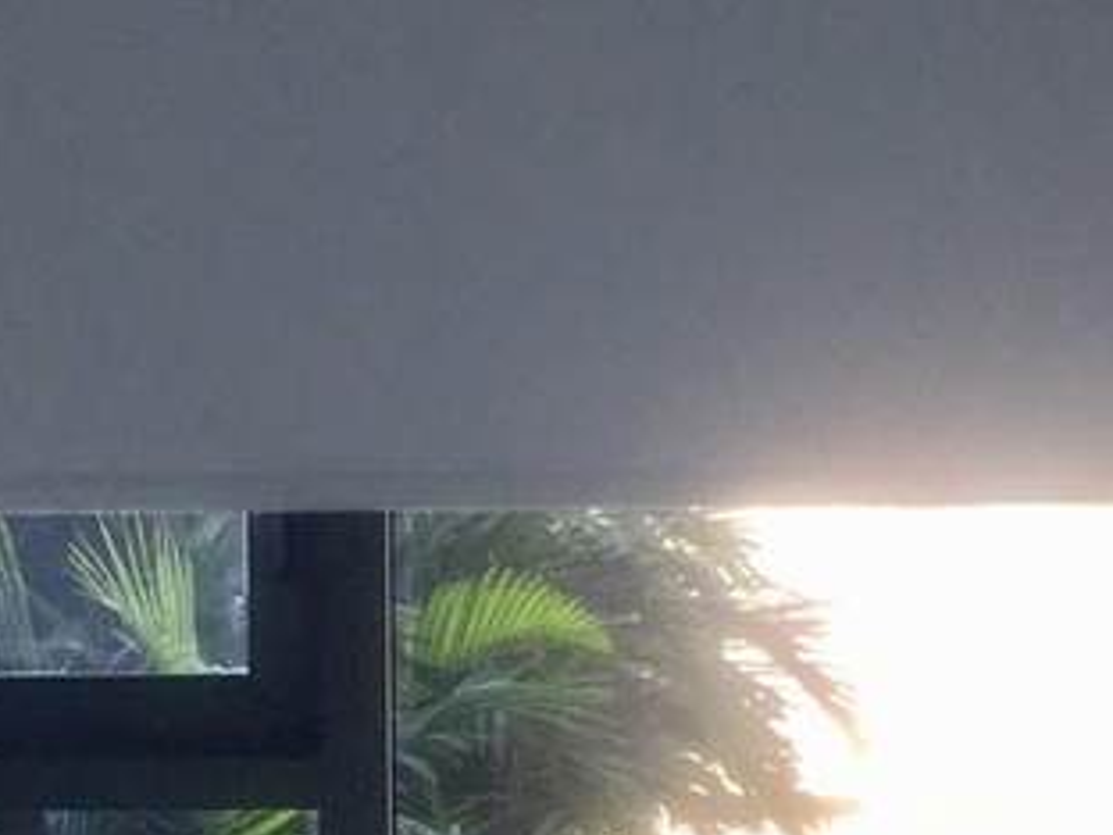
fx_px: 3826
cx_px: 375
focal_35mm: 119
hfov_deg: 16.5
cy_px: 910
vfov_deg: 12.3
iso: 50
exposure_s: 1/120
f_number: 2.2
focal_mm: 4.15
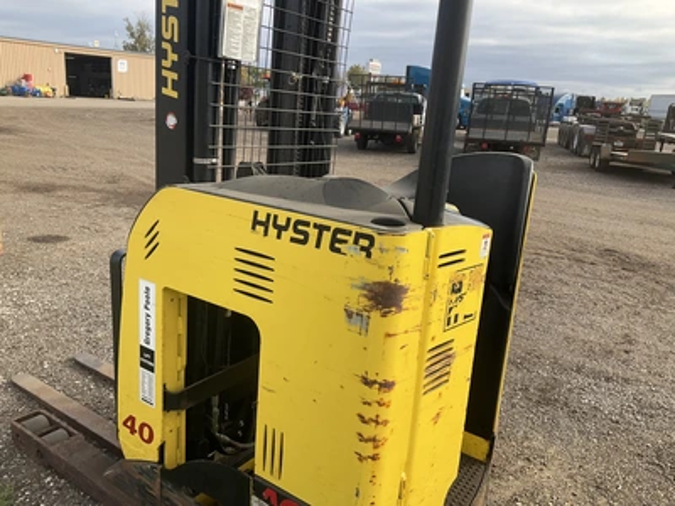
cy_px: 253
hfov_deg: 61.7
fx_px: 565
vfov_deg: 48.2
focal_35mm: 29
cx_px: 338
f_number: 1.8
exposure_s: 1/869
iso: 25
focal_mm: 3
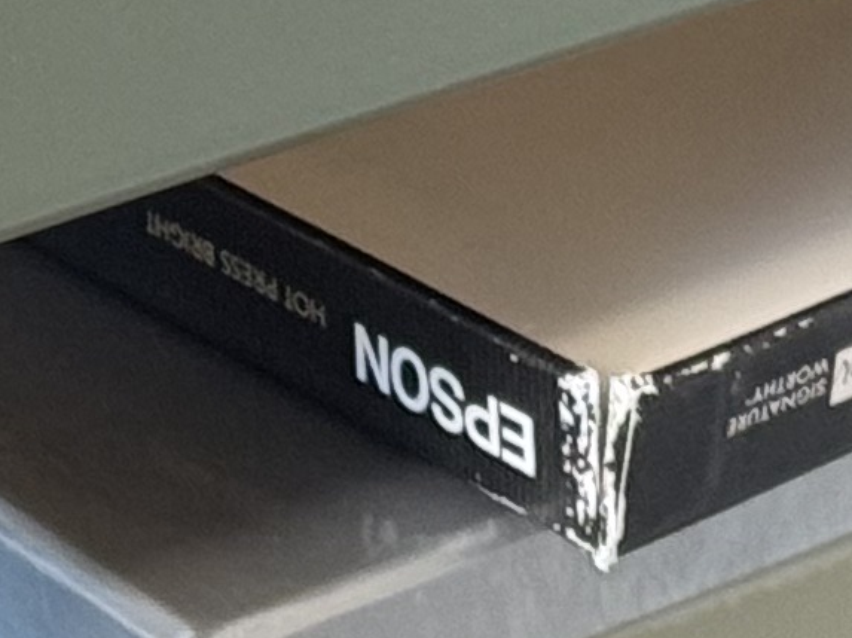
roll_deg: +0.6
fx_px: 8314
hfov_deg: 5.9
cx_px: 178
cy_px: -1498
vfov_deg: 4.2
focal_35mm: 338
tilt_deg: -13.8
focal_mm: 6.76
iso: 200
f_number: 1.78
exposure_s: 1/40
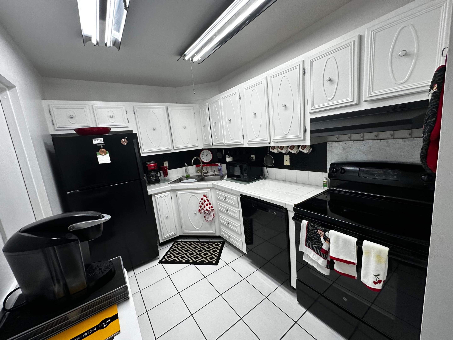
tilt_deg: -10.5
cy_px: 170
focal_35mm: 14
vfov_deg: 85.7
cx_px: 226
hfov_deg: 102.1
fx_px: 183
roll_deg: +5.8
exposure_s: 1/120
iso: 100
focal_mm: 2.22
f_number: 2.2
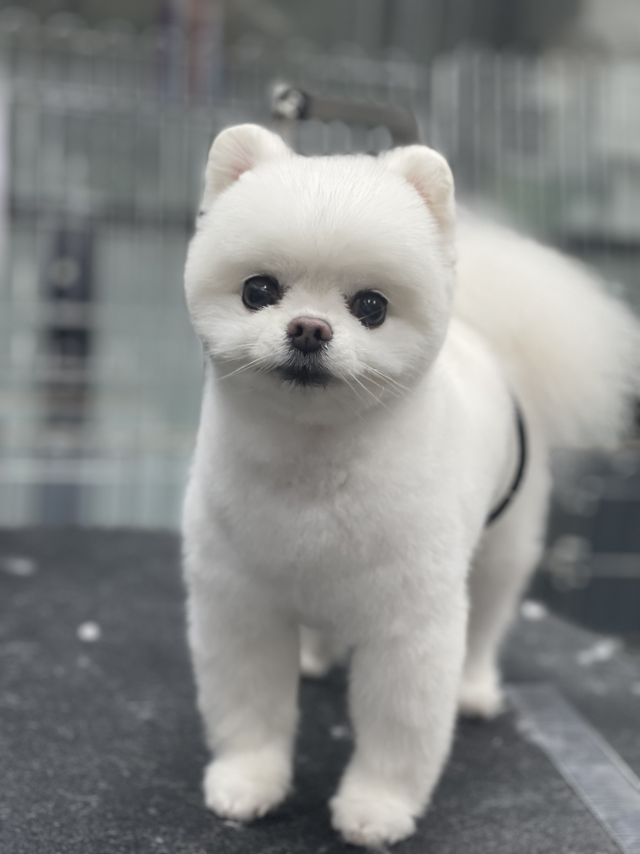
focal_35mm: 64
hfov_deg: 22.9
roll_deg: -4.8
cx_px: 320
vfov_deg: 30.3
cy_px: 427
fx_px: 1578
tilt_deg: -11.4
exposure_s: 1/120
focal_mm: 7.5
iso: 125
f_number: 2.2
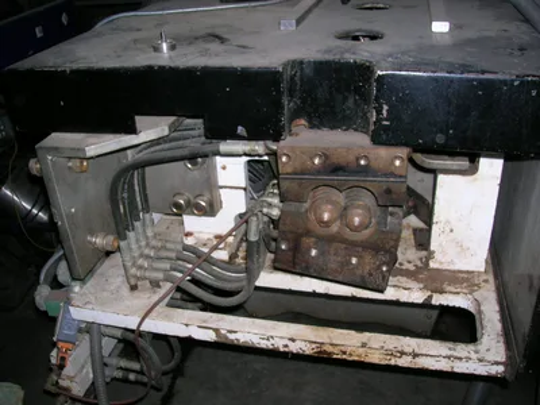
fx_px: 530
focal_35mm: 34
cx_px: 270
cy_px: 202
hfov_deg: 54.0
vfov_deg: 41.8
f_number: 4.9
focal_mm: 5.7
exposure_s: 1/60.1
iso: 63
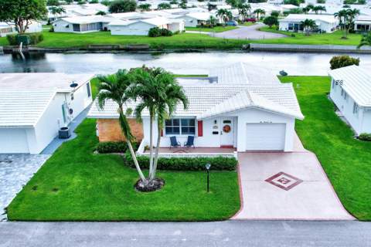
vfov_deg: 57.2
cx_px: 186
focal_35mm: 22
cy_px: 124
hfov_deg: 78.6
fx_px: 227
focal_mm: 8.4
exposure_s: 1/250
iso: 100
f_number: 2.8
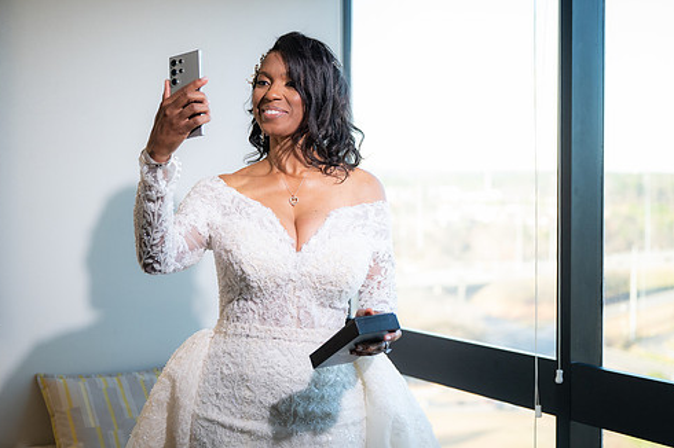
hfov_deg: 34.5
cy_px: 209
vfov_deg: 23.3
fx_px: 1085
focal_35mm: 58
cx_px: 356
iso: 1600
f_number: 2.8
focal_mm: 49
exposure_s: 1/125
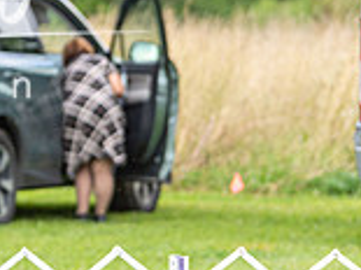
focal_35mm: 568
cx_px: -259
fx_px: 5919
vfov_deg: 2.6
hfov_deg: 3.5
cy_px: 157
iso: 320
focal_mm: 158
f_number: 4
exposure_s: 1/1000
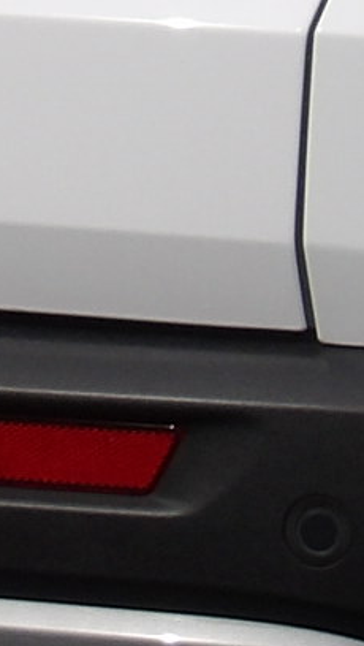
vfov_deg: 1.8
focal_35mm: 1169
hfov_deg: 1.0
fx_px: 20026
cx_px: -339
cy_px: -260
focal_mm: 30.2
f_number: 4.4
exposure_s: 1/688
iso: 100
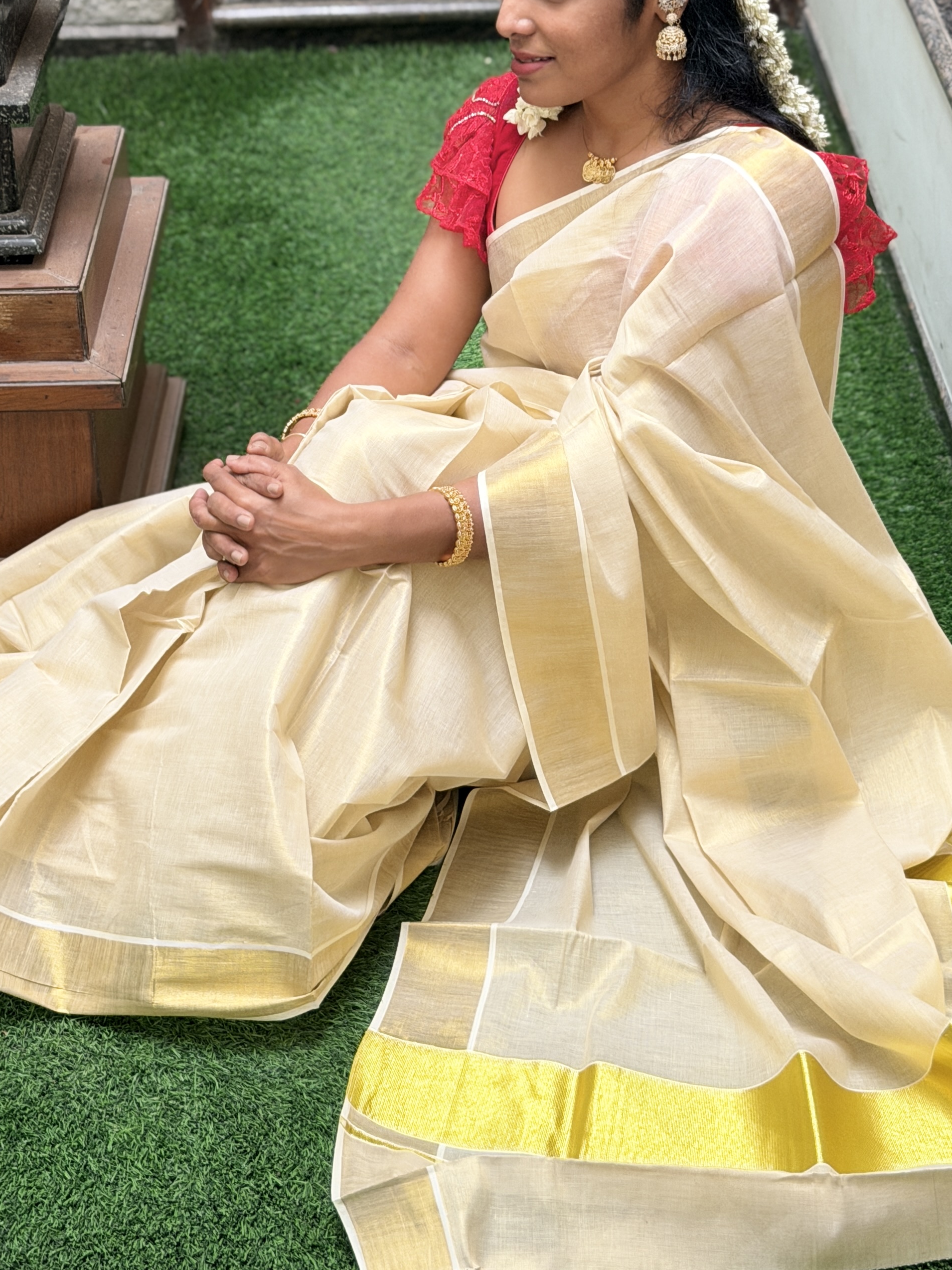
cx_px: 461
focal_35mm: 76
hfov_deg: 19.4
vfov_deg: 25.4
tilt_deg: -28.7
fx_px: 2787
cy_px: 337
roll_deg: +0.5
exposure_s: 1/50
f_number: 1.78
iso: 250
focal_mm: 6.76
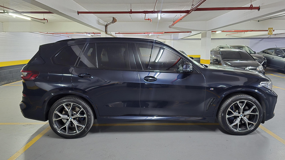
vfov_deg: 44.4
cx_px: 142
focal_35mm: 26
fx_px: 196
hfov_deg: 71.9
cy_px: 80
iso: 2500
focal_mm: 6.3
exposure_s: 1/30
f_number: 1.7
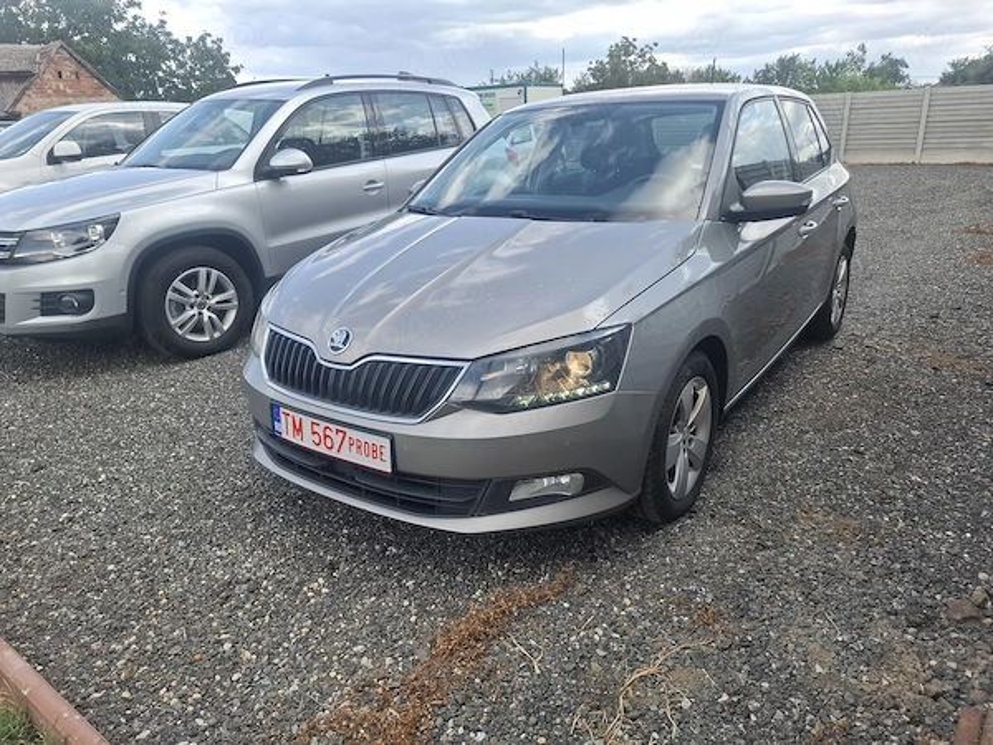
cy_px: 372
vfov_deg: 58.9
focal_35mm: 23
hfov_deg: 73.9
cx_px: 496
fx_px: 660
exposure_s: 1/502
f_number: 1.8
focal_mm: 5.54
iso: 50
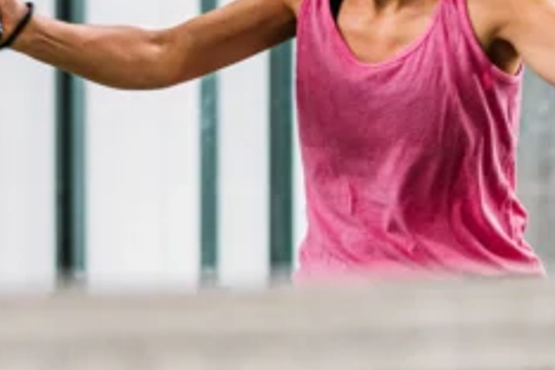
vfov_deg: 8.4
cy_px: 82
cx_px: 282
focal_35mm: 164
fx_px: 2528
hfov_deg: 12.5
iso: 1000
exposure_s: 1/320
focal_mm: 50
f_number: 2
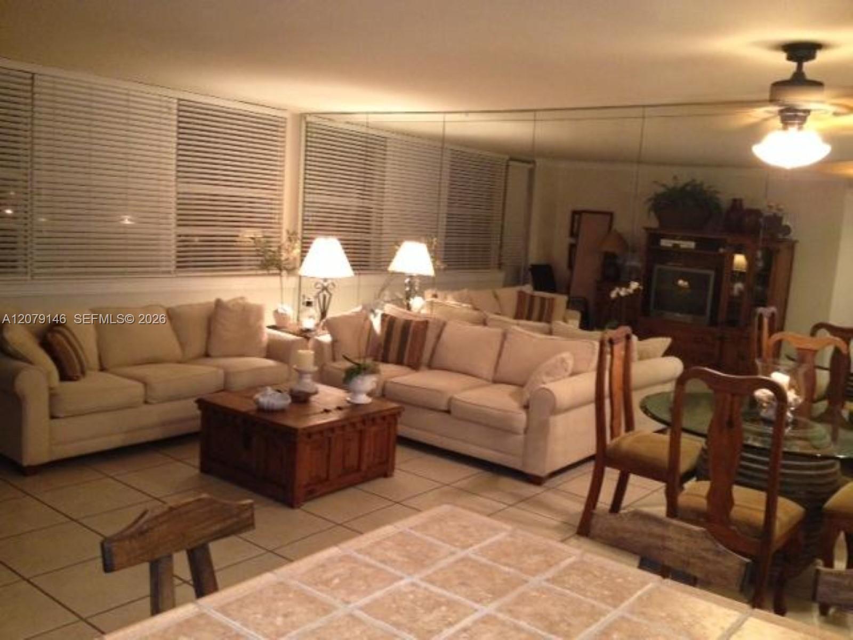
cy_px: 320
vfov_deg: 40.7
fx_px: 862
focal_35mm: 35
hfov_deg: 52.6
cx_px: 426
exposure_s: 1/16
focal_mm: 4.28
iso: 320
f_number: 2.4
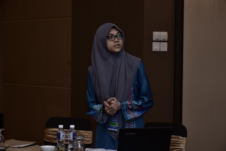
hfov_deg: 17.1
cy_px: 76
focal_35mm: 120
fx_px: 754
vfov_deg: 11.4
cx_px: 113
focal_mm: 80
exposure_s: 1/50
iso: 320
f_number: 6.3
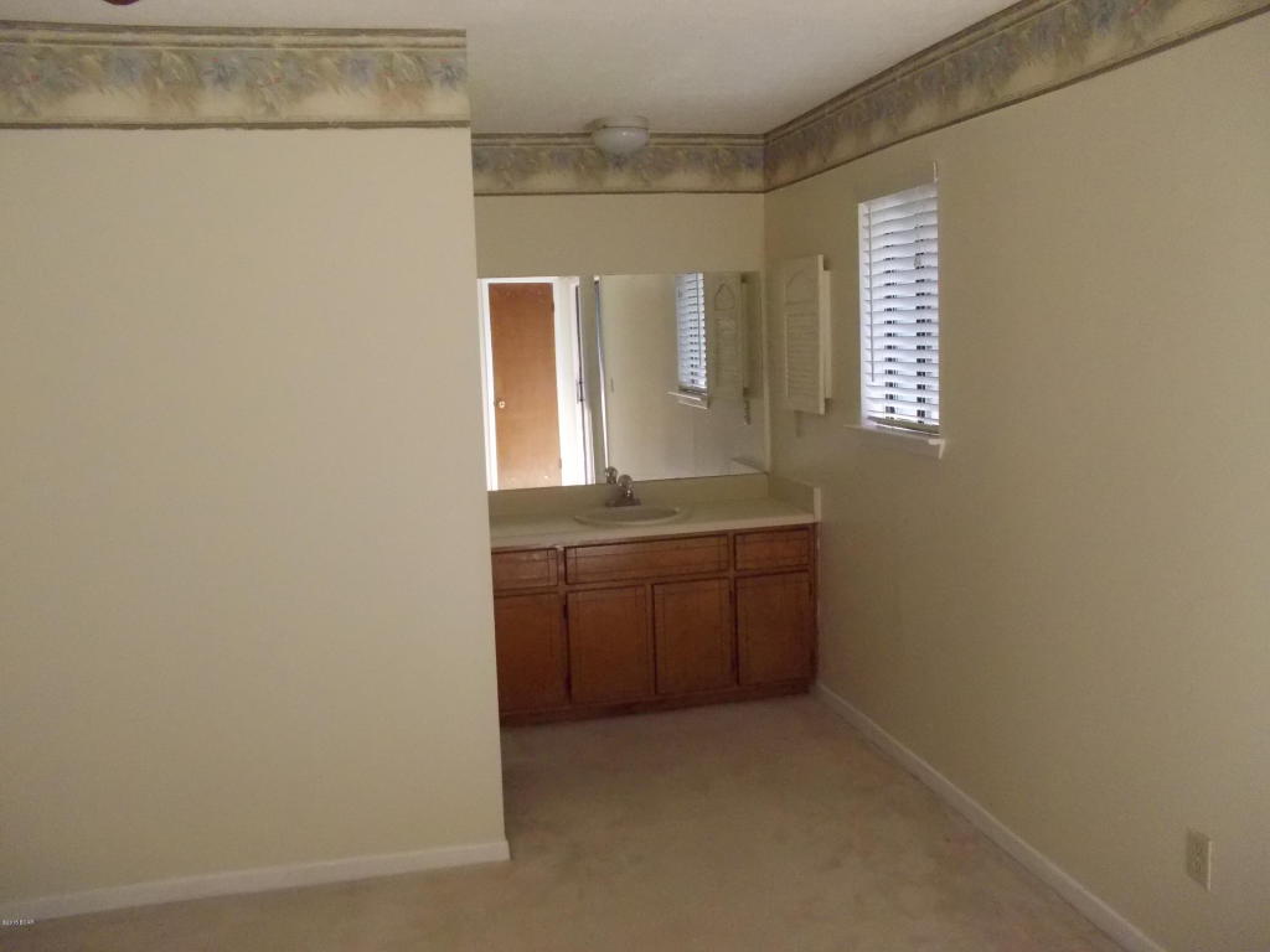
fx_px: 1064
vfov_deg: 48.2
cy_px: 476
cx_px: 635
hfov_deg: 61.7
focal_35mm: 29
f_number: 3.3
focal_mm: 4.1
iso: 400
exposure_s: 1/250
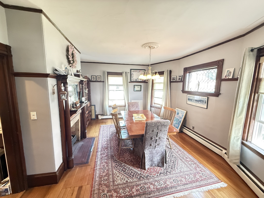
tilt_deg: -7.4
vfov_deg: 85.7
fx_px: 107
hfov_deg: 102.1
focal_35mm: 14
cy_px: 99
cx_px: 132
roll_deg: -0.7
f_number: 2.2
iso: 800
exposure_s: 1/60
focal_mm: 2.22
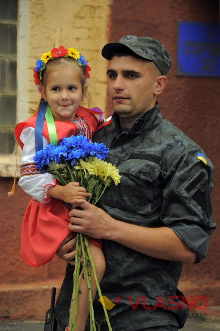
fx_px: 1447
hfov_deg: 8.7
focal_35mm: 158
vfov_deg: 13.1
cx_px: 110
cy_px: 166
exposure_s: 1/125
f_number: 5.6
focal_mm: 105
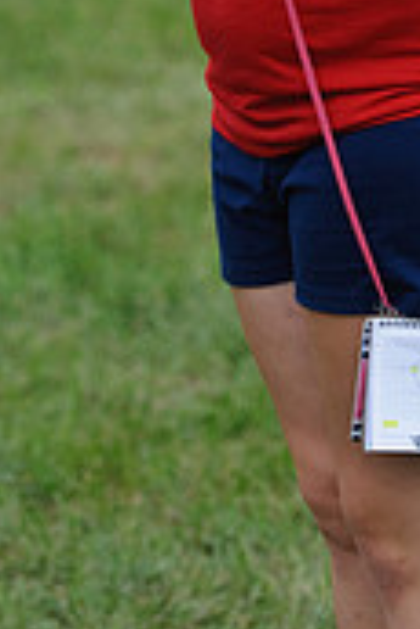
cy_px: -84
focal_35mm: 360
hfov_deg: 3.8
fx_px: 6287
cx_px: 309
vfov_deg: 5.7
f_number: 2.8
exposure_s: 1/750
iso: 200
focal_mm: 92
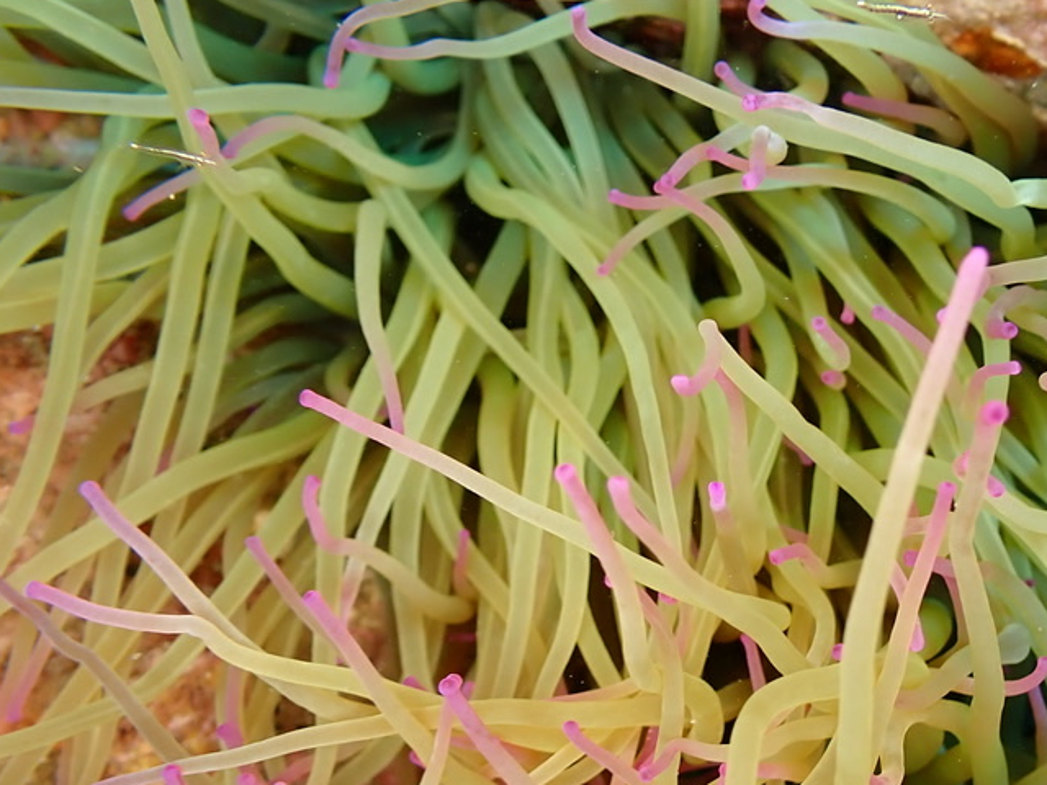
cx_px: 766
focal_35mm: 48
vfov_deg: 29.9
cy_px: 554
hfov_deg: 38.8
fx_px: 1452
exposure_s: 1/125
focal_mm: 5.4
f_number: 3.2
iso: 100
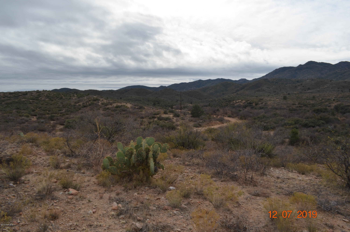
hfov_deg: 67.5
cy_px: 116
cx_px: 175
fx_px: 262
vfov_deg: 47.7
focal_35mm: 27
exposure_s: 1/200
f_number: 9
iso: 100
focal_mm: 18
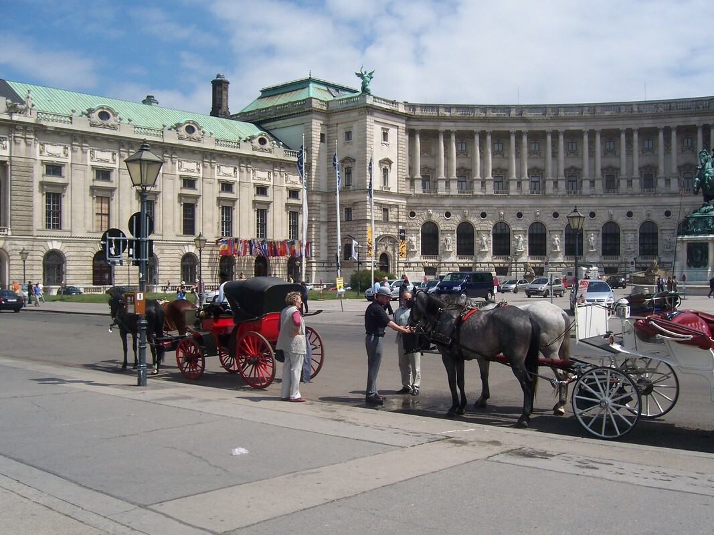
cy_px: 268
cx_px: 357
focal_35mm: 36
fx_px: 742
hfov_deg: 51.4
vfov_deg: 39.6
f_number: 4.5
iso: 80
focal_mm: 6.2
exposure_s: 1/800
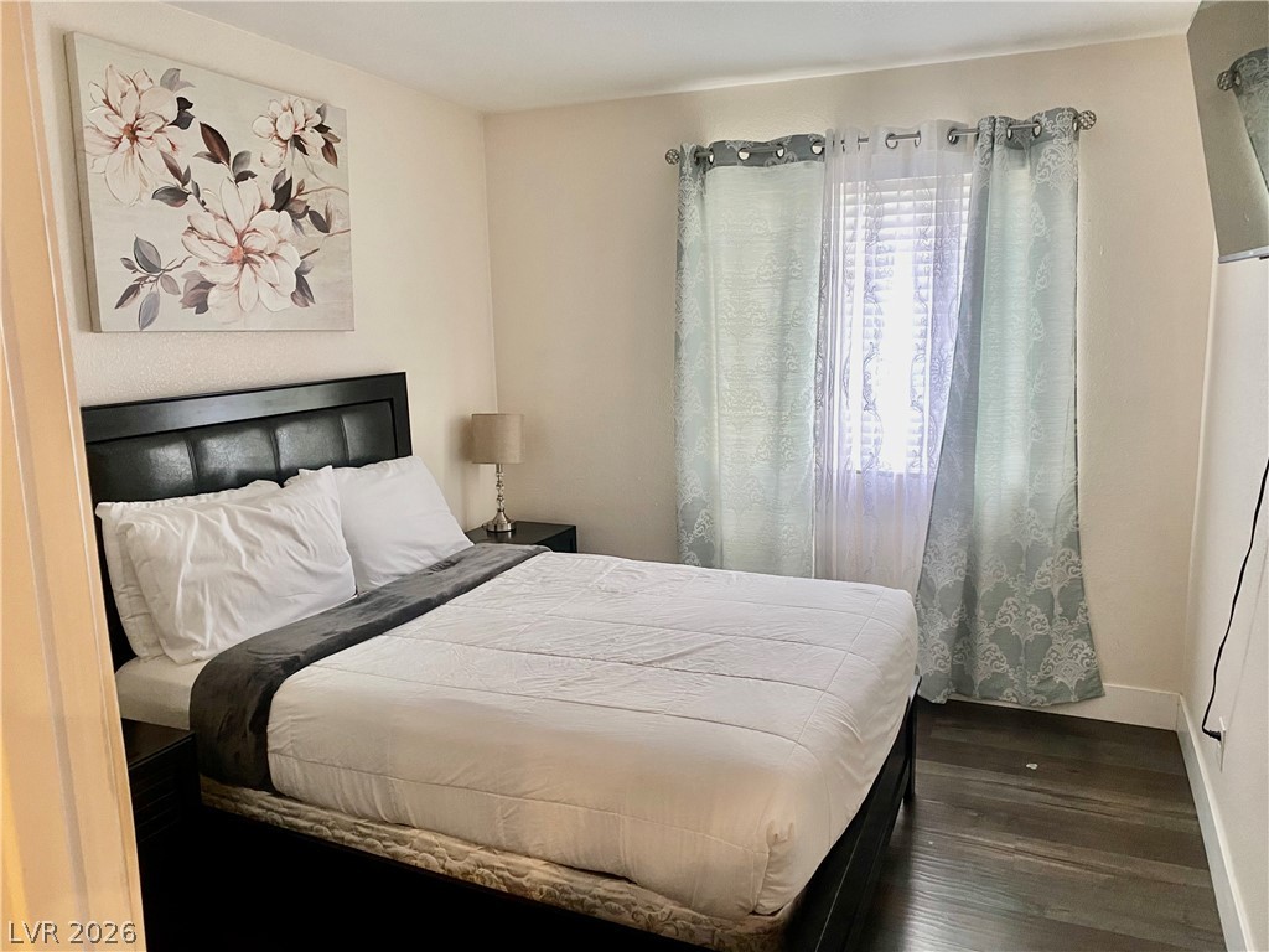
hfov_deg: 67.3
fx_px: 953
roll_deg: +2.2
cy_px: 476
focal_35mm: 26
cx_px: 634
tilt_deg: -9.8
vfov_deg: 53.1
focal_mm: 4.25
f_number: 1.8
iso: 125
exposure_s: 1/60
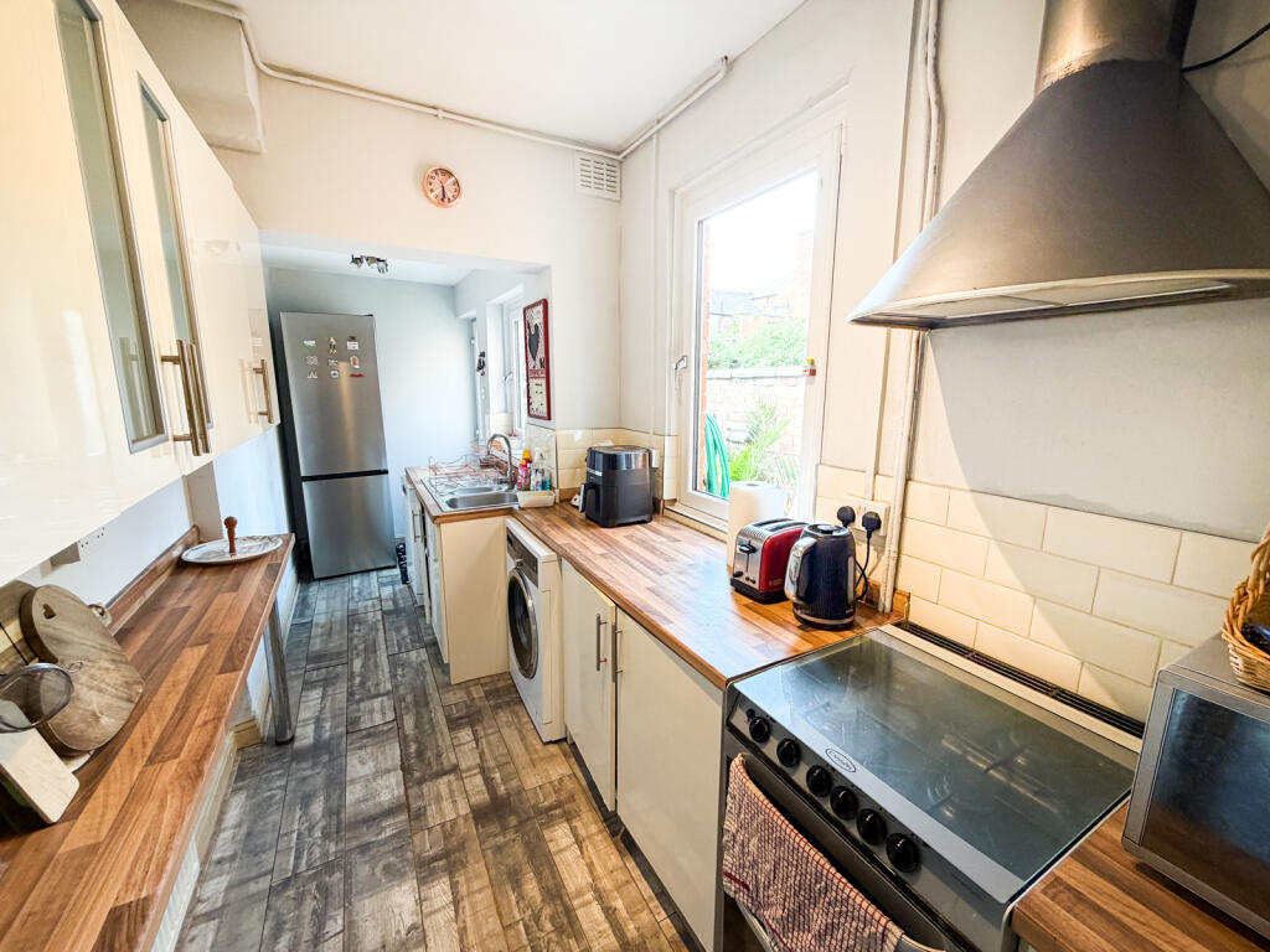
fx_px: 514
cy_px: 476
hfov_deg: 102.1
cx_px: 635
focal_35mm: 14
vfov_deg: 85.7
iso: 250
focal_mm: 2.22
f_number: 2.2
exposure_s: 1/100
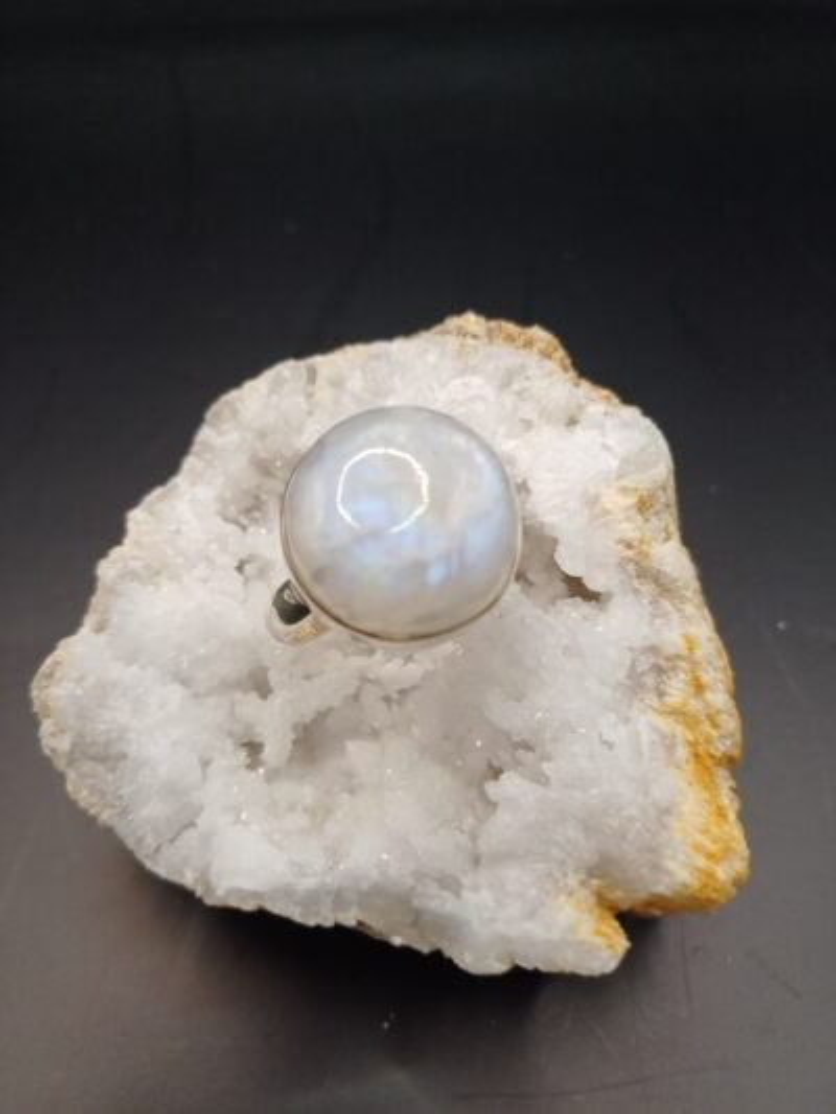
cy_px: 557
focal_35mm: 25
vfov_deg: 69.4
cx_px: 418
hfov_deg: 54.9
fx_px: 805
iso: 100
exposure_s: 1/50
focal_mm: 4.65
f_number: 1.8
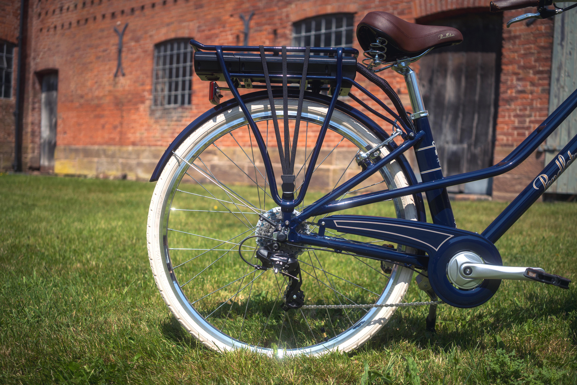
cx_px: 288
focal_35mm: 35
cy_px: 192
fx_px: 561
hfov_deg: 54.4
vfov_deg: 37.9
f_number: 2.8
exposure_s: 1/2000
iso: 125
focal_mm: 35
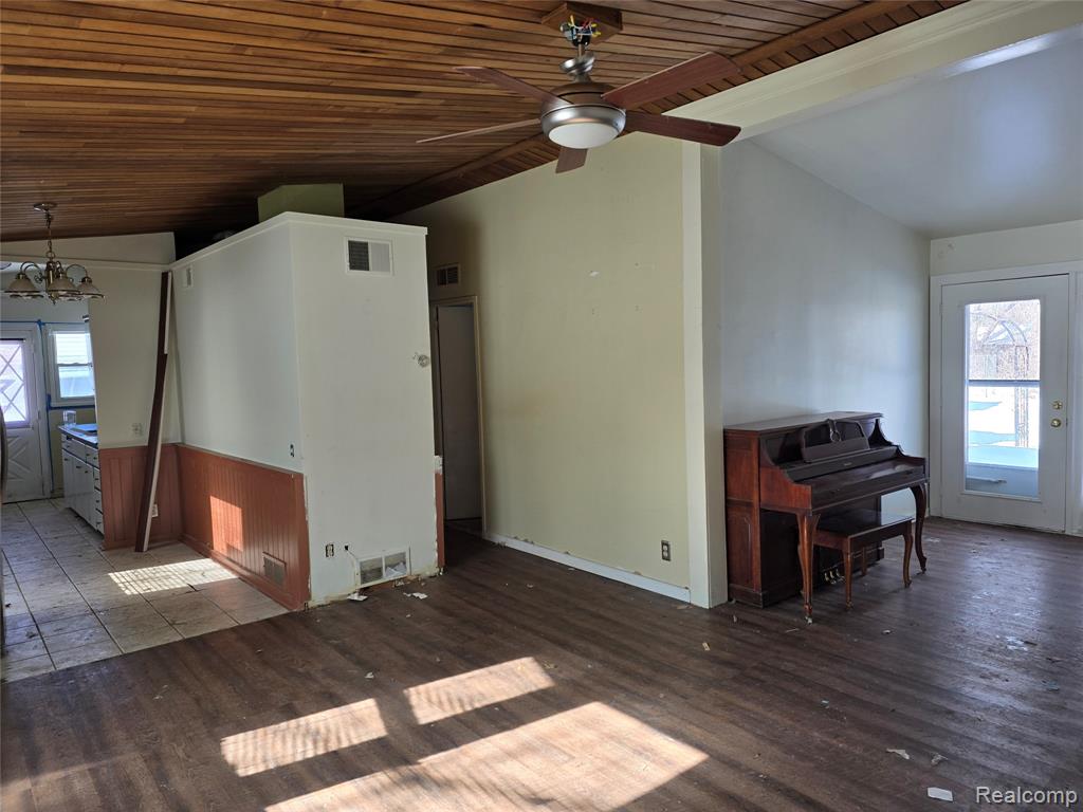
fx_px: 720
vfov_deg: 58.9
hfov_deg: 73.9
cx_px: 542
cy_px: 406
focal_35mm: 23
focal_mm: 6.3
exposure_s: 1/180
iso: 64
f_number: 1.7
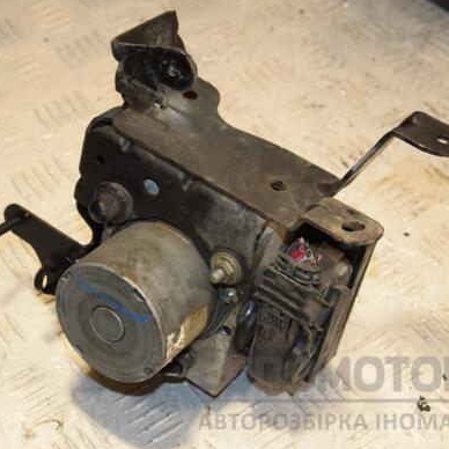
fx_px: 1301
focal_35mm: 89
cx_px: 176
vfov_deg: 19.6
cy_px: 220
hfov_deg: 19.6
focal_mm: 45
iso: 800
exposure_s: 1/200
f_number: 6.3
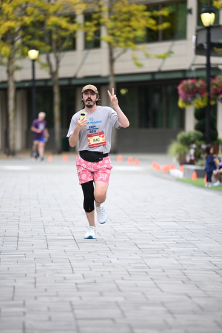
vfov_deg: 10.3
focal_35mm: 200
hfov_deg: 6.9
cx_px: 111
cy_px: 166
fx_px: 1849
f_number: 2.8
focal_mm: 200
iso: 800
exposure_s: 1/2000
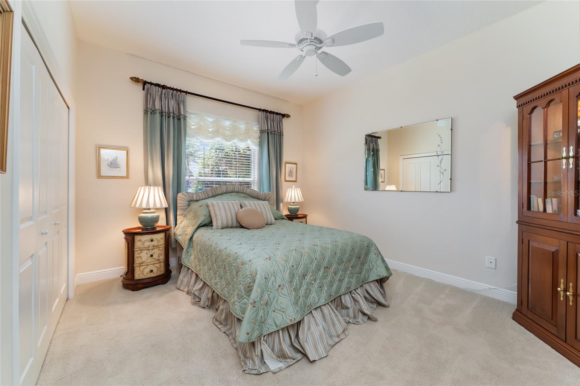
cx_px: 290
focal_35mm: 14
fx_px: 225
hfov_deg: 104.3
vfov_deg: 81.2
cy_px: 193
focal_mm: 14
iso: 400
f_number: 7.1
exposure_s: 1/2
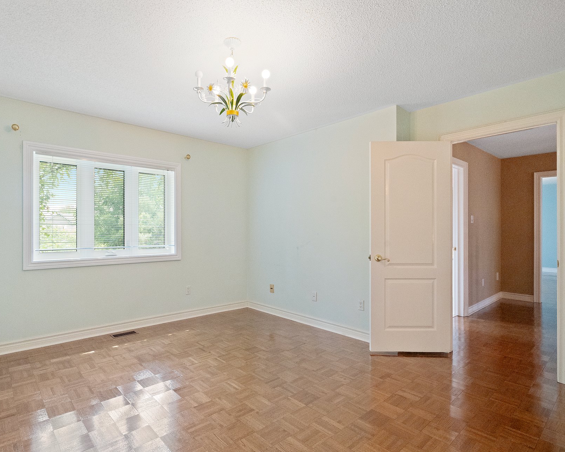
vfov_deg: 70.9
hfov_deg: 82.9
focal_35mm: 19
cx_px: 247
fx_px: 318
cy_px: 233
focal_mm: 16
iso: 10000
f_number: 9
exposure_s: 1/30
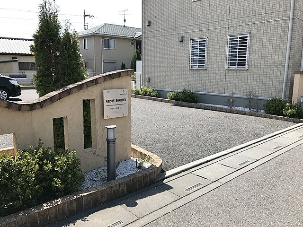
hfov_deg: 63.4
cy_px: 114
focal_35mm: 28
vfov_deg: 49.7
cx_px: 152
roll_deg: -0.4
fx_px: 245
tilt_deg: -9.8
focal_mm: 3.99
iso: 20
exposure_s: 1/1451
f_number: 1.8
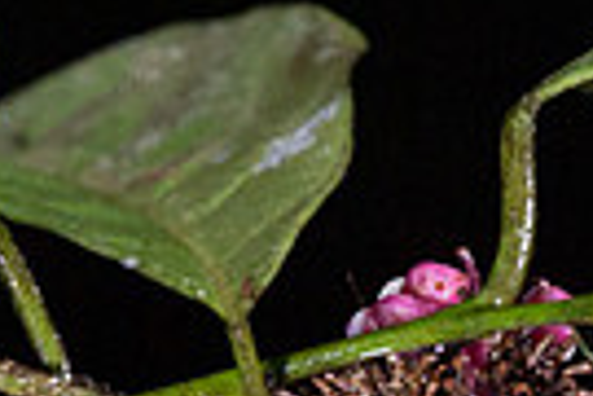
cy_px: 533
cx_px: 632
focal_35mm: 1401
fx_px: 23076
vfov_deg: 1.0
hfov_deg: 1.5
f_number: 8
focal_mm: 185
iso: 500
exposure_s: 1/250
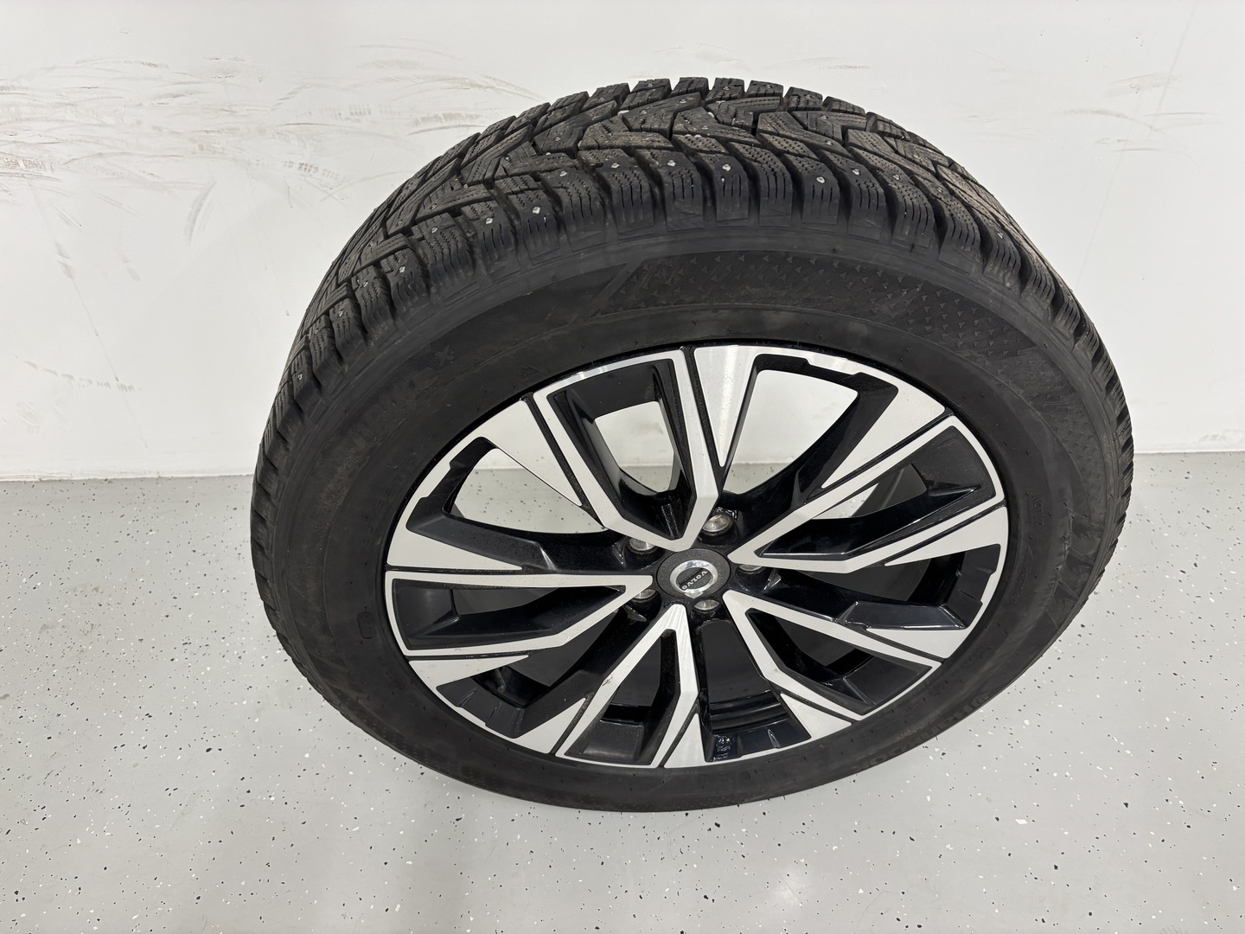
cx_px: 622
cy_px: 467
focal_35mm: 26
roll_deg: -0.1
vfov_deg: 53.1
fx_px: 935
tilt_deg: -41.2
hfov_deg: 67.3
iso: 125
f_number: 1.6
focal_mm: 5.96
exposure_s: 1/50
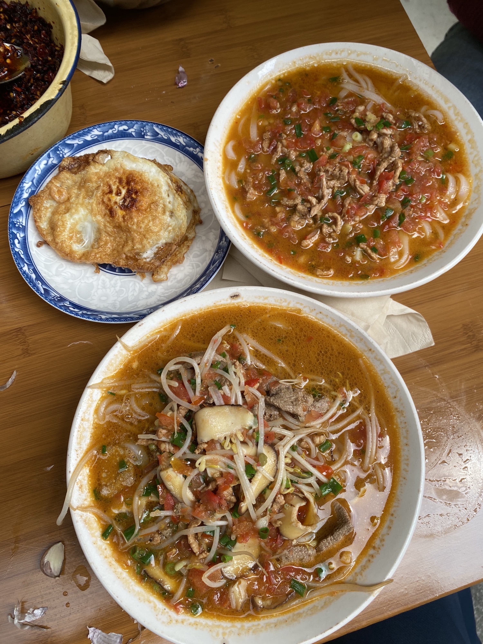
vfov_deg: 67.3
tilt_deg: -73.3
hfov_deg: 53.1
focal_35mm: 26
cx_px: 242
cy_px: 322
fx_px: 484
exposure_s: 1/822
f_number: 1.8
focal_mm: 4.25
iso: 32
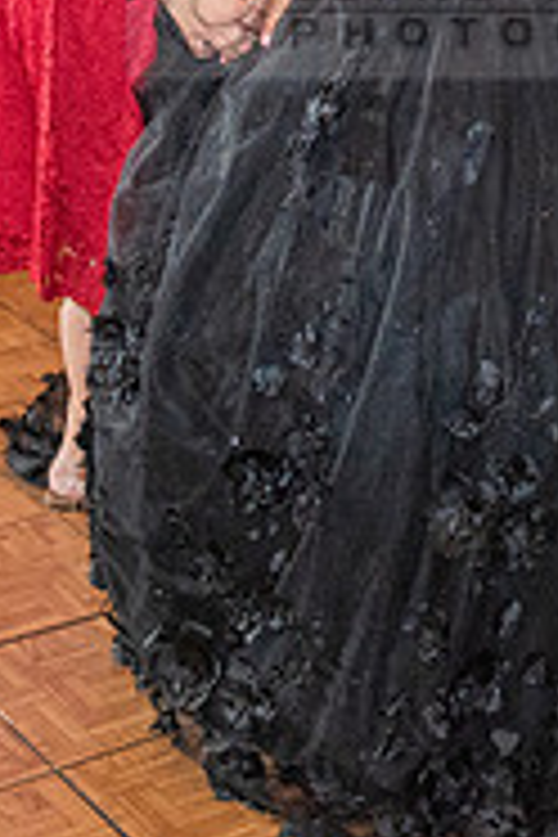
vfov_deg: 19.3
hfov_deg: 13.7
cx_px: 312
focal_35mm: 100
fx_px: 2325
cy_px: -144
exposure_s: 1/160
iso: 1250
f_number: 2.8
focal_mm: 24
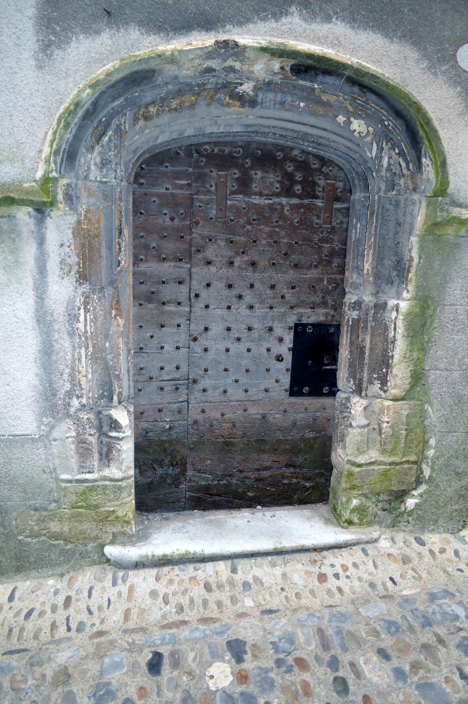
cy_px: 352
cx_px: 234
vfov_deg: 67.4
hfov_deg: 47.9
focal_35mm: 27
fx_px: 527
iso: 1250
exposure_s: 1/60
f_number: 3.5
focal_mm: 18
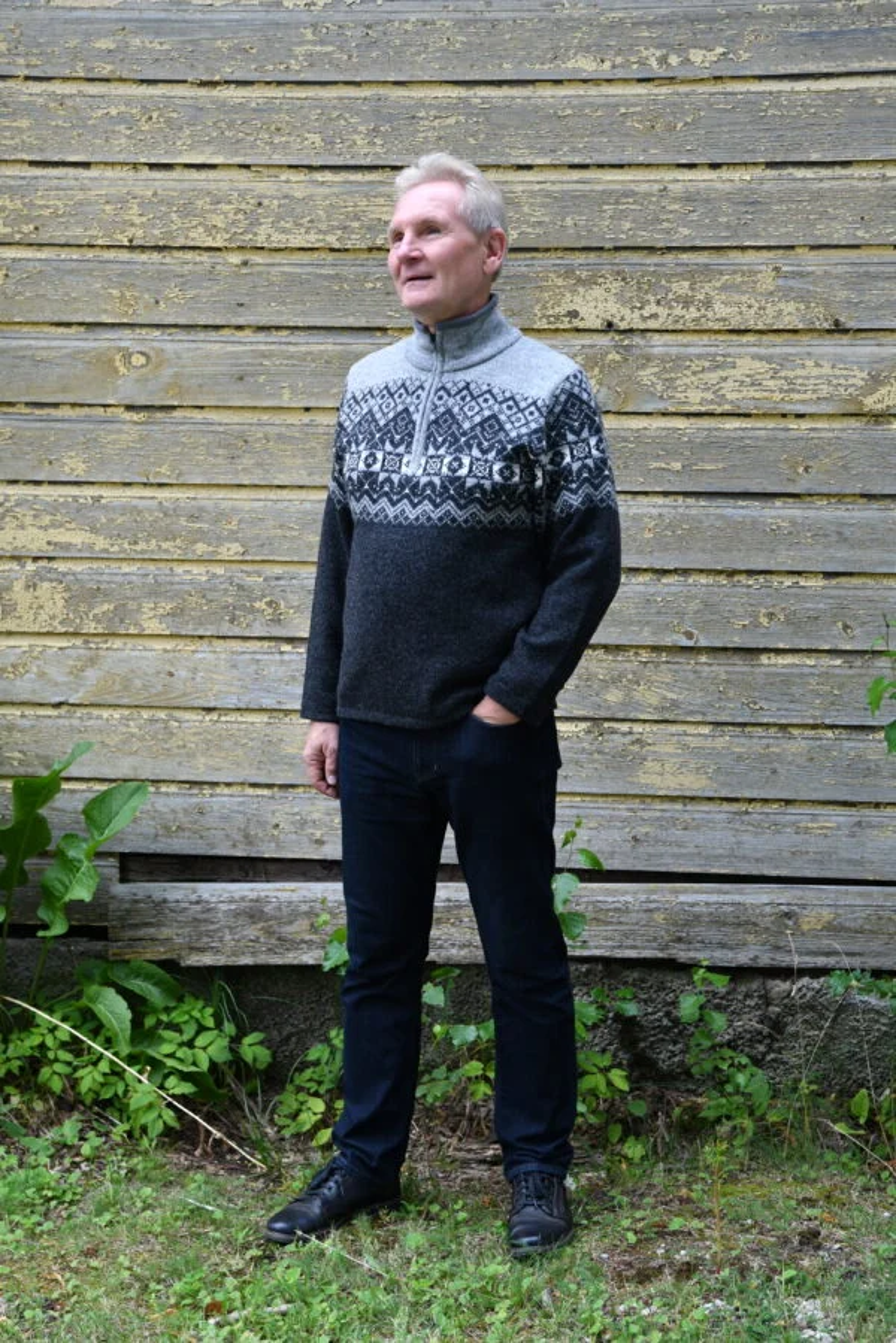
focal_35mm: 60
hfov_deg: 22.6
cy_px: 672
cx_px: 448
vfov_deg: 33.4
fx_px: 2240
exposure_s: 1/180
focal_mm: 60
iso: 800
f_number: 6.7
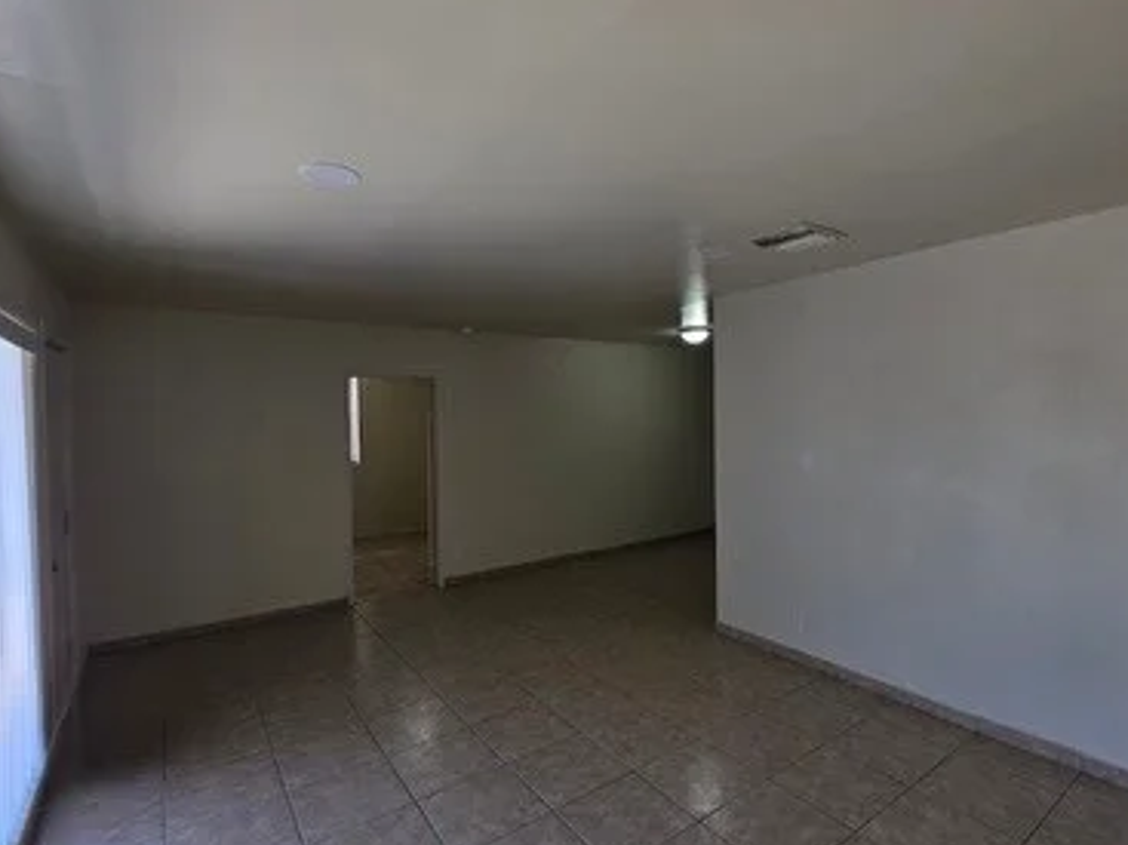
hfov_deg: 90.8
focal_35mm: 17
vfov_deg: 74.7
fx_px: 554
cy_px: 436
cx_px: 615
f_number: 1.9
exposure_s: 1/120
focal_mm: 2.2
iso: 50
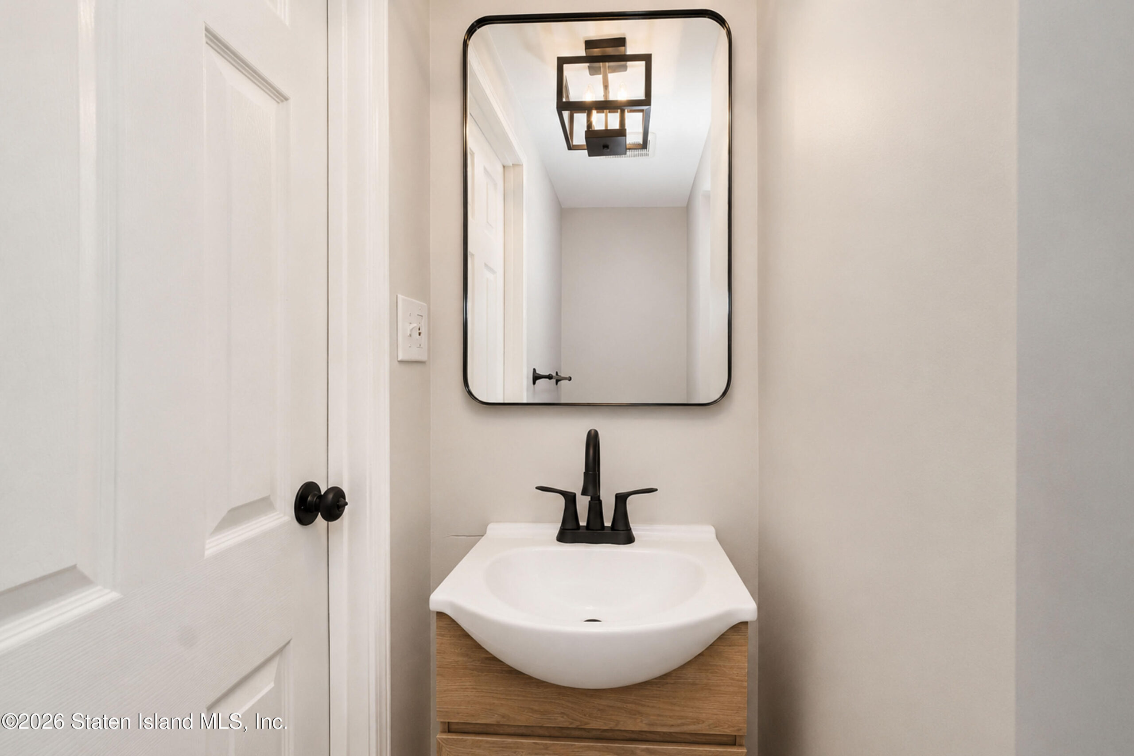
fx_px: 472
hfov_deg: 100.4
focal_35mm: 15
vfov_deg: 77.3
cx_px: 567
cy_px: 378
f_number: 10
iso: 1600
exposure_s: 1/320
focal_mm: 10
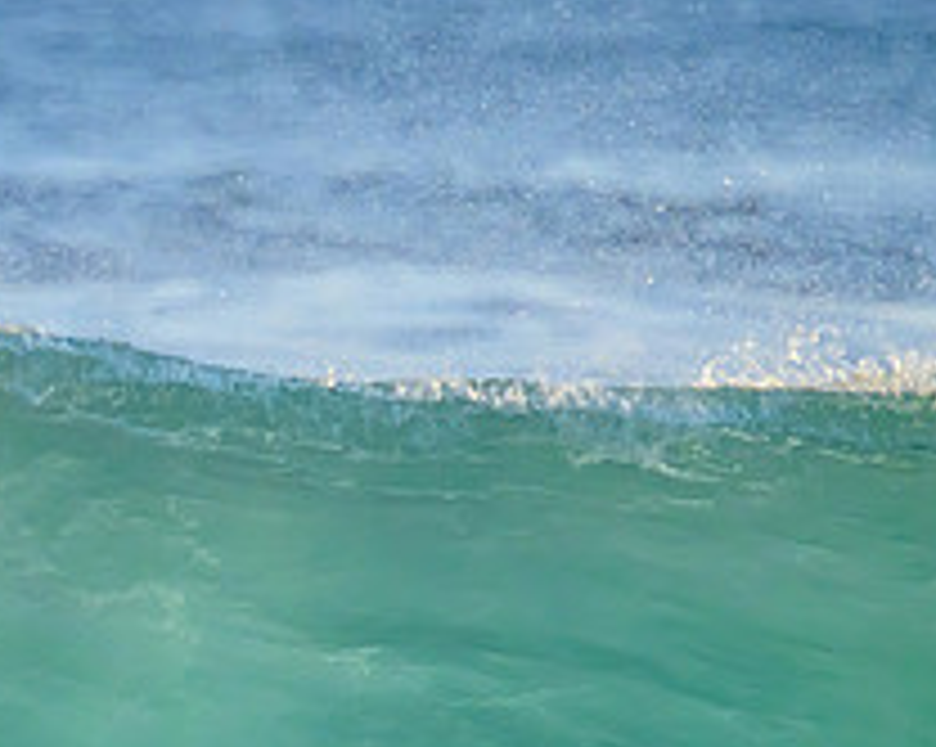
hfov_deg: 0.7
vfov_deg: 0.6
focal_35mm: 2585
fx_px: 71543
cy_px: 668
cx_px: -166
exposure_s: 1/1600
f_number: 11
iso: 1800
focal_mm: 800
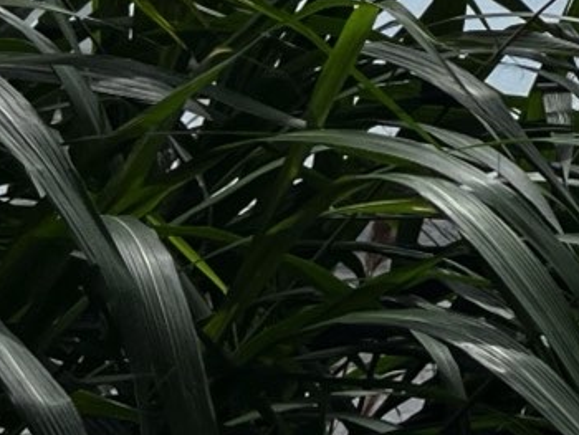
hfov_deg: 11.1
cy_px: -200
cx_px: 1335
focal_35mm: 152
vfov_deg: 9.5
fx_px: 2544
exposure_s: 1/9901
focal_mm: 5.1
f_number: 1.6
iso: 50
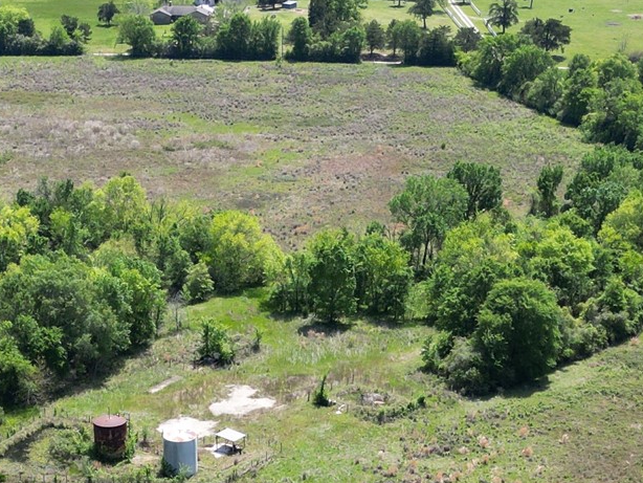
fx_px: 1487
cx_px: 270
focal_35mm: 80
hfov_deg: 24.4
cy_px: 645
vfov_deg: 17.2
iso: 110
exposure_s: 1/1250
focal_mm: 6.72
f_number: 1.7
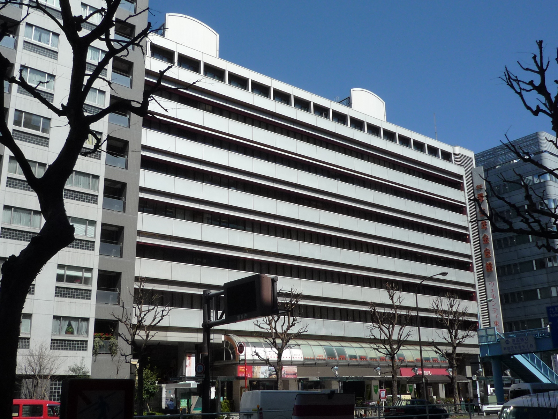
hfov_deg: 50.1
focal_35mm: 37
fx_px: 596
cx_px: 279
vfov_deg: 38.7
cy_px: 210
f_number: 5
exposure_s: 1/800
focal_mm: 4.4
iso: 100
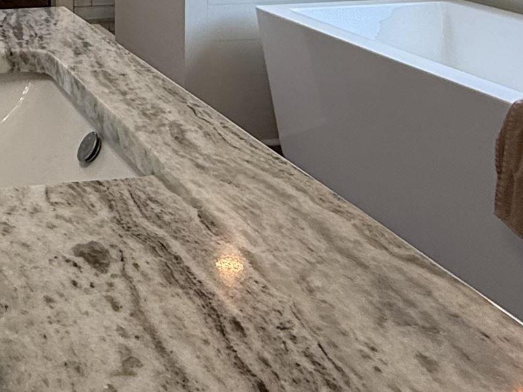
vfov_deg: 23.6
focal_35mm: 56
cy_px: -88
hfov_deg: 31.0
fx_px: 846
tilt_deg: -4.7
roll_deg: +1.9
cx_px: -36
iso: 160
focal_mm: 2.22
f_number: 2.2
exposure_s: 1/120
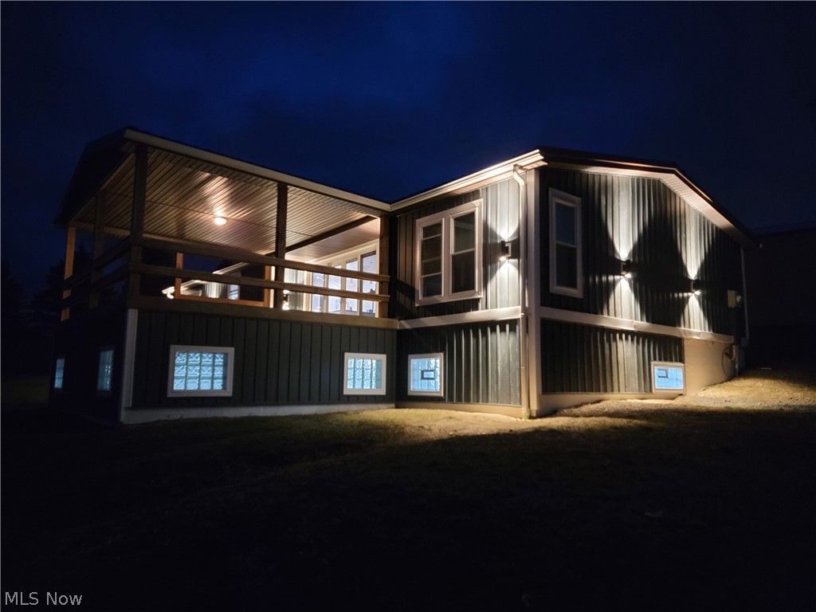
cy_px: 306
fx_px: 566
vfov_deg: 56.8
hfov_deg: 71.6
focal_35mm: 24
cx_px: 408
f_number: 1.8
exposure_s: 1/24
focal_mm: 6.7
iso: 1250
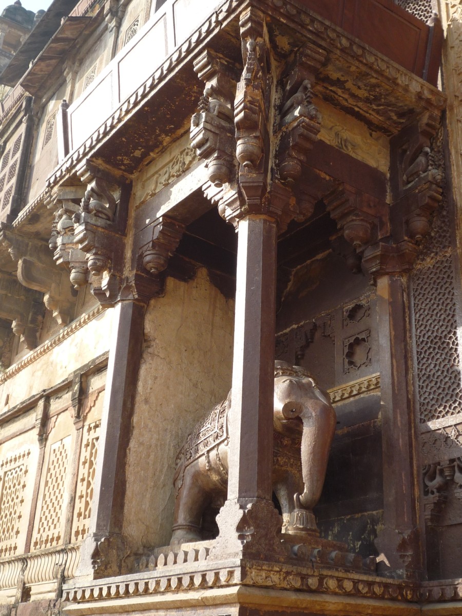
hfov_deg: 29.7
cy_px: 308
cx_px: 231
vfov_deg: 38.9
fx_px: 872
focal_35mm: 49
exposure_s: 1/320
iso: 100
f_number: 4.1
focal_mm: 7.3
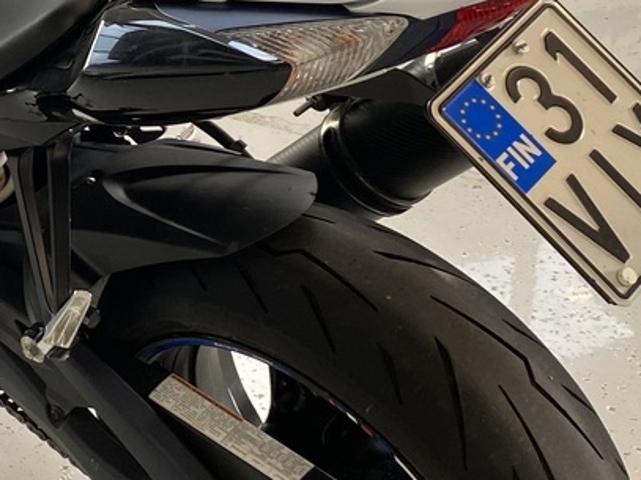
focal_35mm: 92
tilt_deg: -25.6
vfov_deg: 16.0
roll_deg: +2.8
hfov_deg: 20.8
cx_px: 41
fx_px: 1703
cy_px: 116
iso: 40
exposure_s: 1/100
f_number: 1.8
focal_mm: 4.25
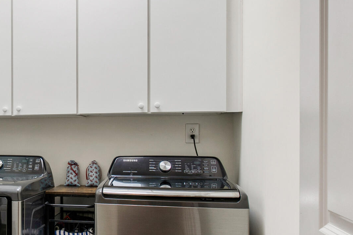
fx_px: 412
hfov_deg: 42.7
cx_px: 39
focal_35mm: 42
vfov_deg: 31.9
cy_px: 125
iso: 100
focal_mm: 10
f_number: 8
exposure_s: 1/3
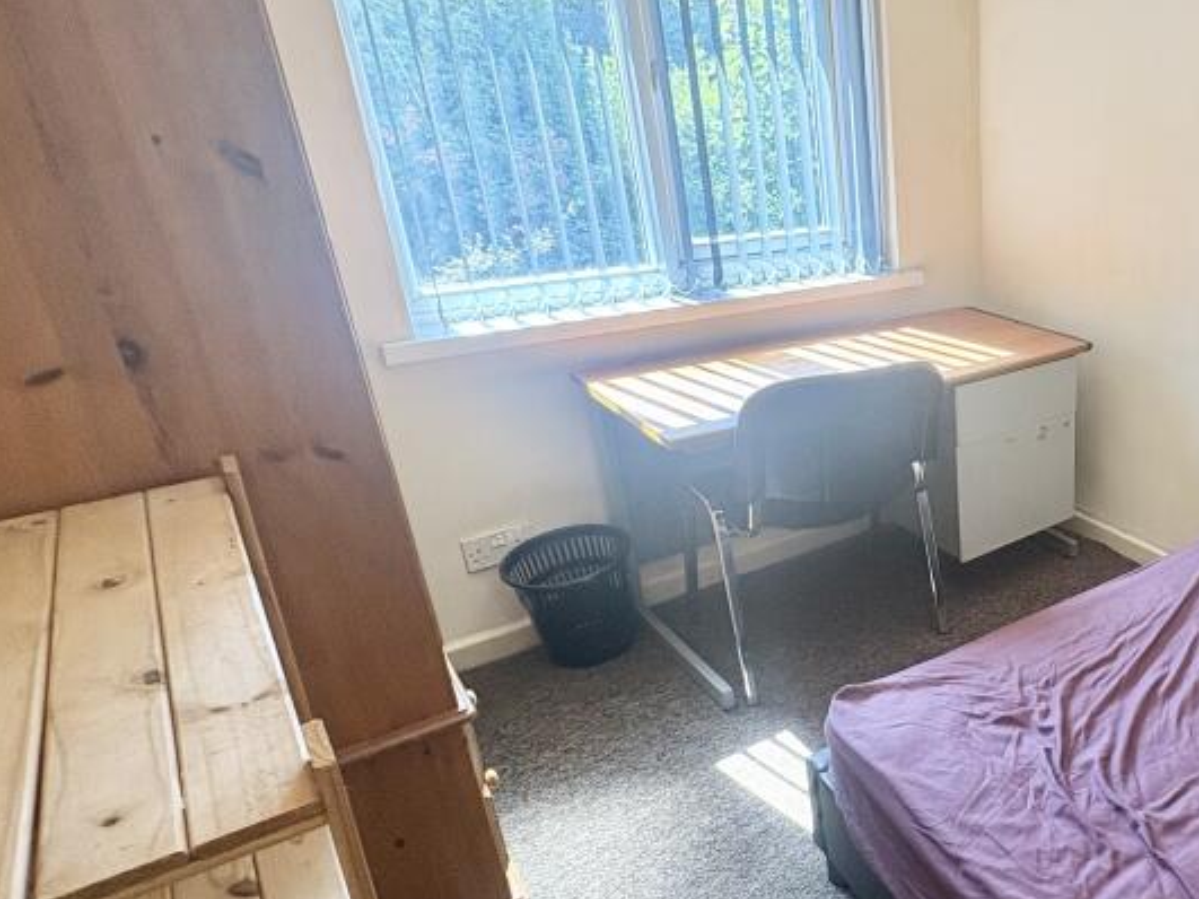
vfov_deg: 51.3
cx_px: 1109
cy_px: 465
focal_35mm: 27
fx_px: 935
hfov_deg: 55.4
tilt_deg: -21.9
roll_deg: -2.3
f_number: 2.2
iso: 125
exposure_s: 1/99
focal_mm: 2.22
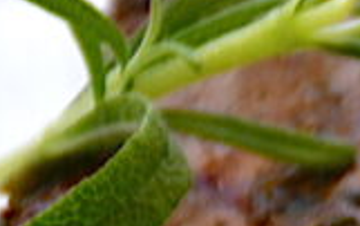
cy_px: 253
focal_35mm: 615
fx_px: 6040
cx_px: 707
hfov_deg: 3.4
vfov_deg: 2.1
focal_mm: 90
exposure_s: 1/60
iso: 280
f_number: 5.3
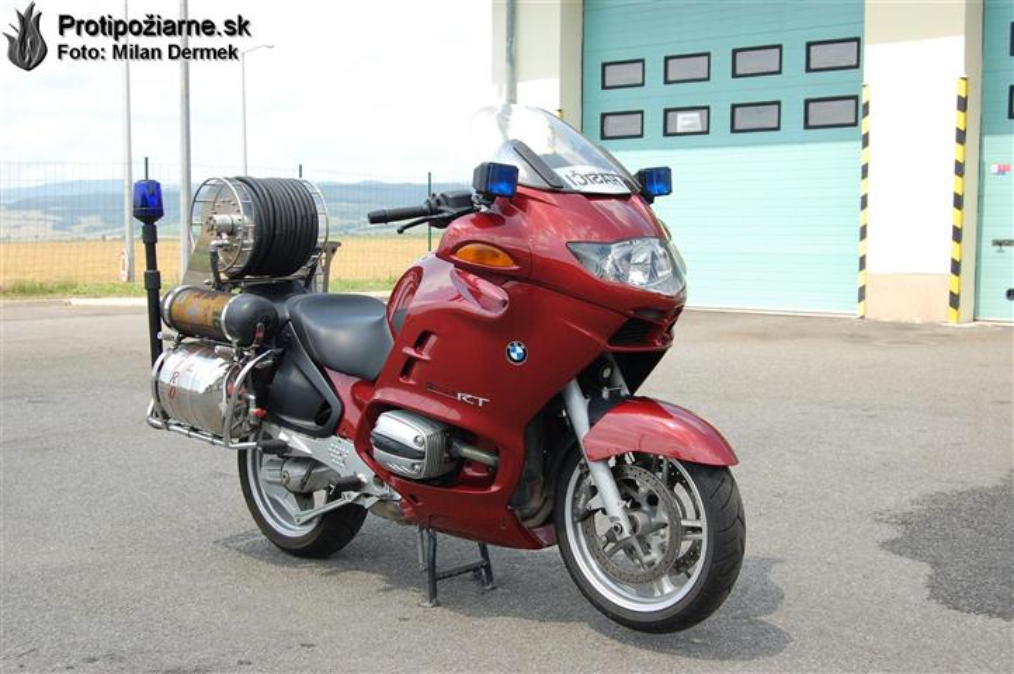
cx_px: 507
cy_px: 337
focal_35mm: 45
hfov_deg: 43.6
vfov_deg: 29.8
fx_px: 1266
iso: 200
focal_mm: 30
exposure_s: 1/200
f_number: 7.1
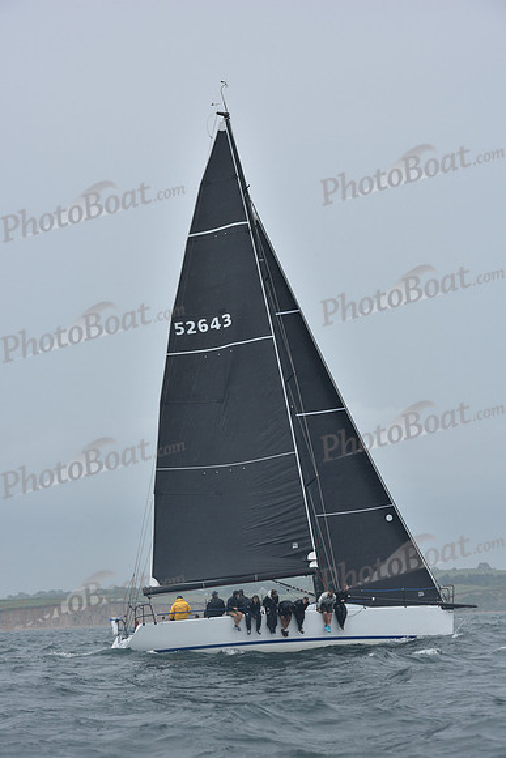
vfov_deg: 20.0
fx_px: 2149
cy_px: 379
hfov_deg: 13.4
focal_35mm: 102
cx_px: 253
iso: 320
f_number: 8
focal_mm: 102
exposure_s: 1/1000
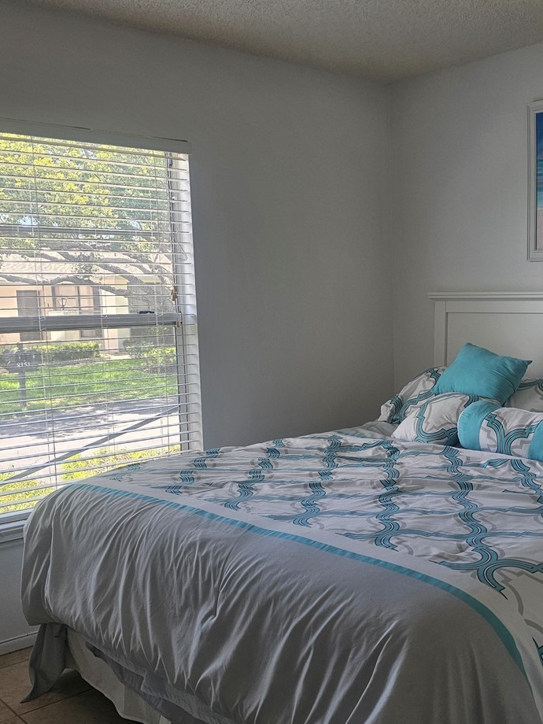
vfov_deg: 46.7
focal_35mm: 40
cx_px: 404
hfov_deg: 35.2
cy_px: 401
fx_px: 837
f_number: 1.7
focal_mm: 6.3
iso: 50
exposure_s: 1/180
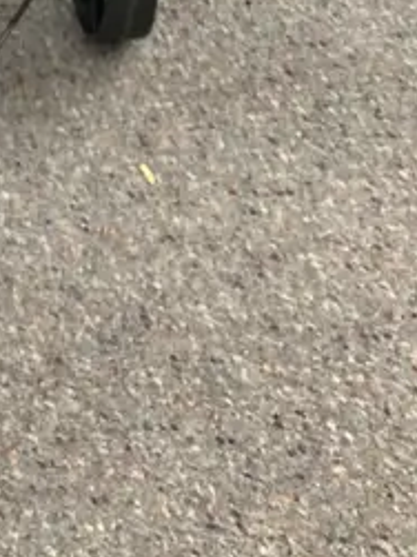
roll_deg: +0.6
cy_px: -422
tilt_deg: -26.7
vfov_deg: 16.0
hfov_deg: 13.0
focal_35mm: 106
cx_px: -255
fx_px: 1704
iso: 125
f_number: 1.8
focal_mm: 4.25
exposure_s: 1/50
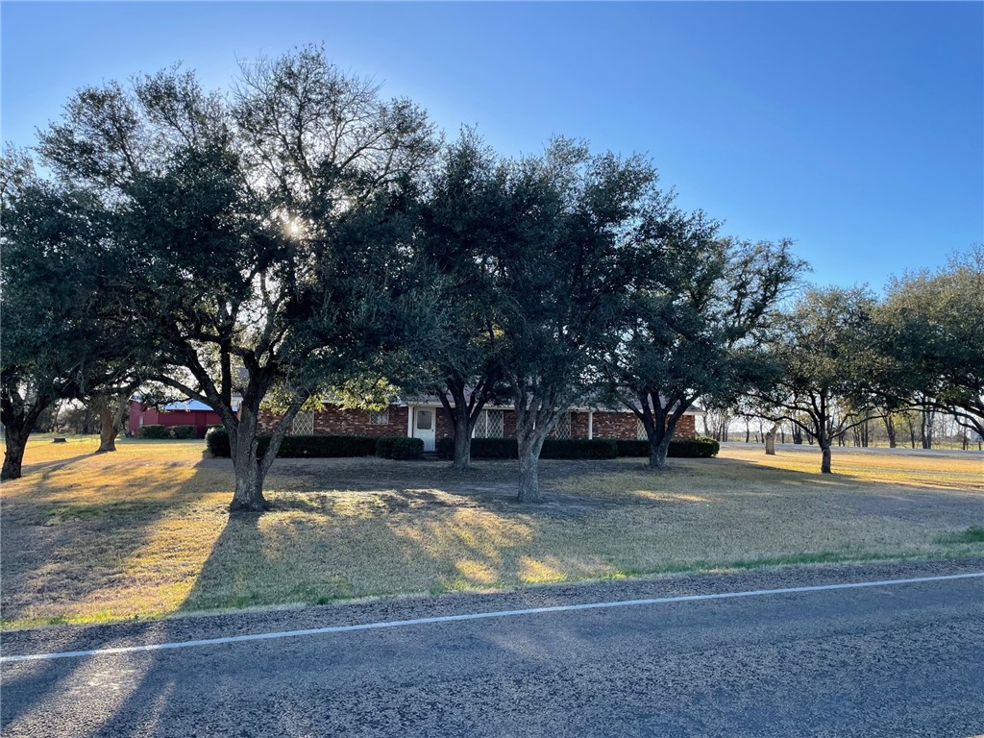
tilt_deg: +5.3
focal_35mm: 26
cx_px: 492
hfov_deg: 67.3
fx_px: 739
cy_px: 369
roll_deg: -1.2
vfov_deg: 53.1
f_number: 1.6
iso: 32
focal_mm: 4.2
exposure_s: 1/1289
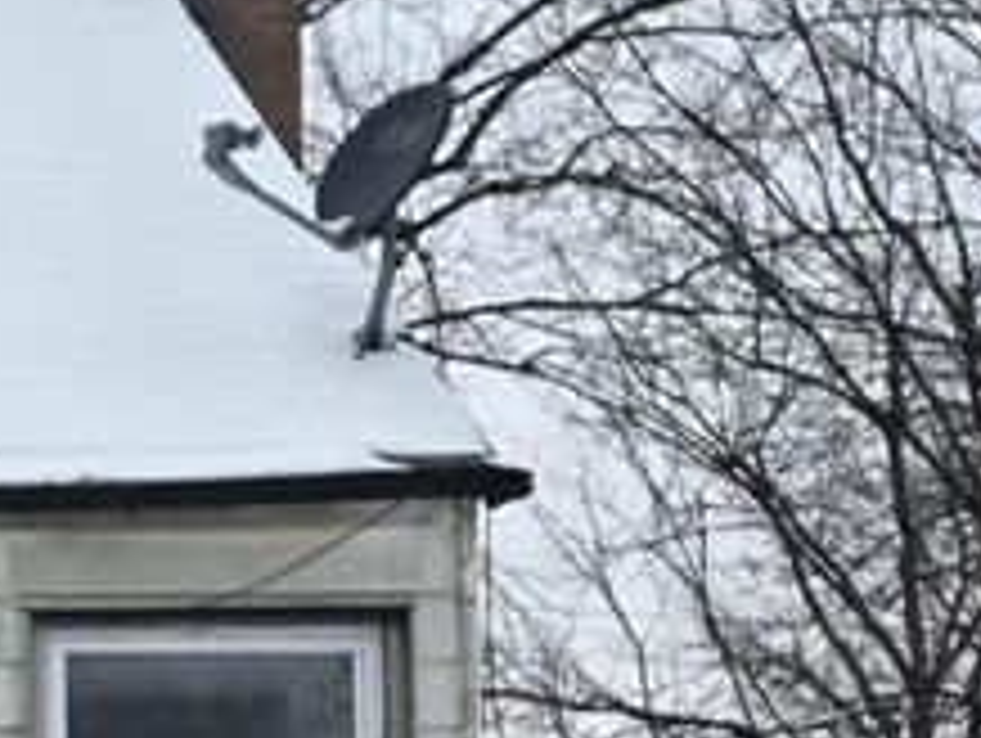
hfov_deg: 14.9
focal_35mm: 108
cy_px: 900
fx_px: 3064
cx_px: -972
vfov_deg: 13.3
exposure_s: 1/852
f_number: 1.8
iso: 25
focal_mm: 5.4
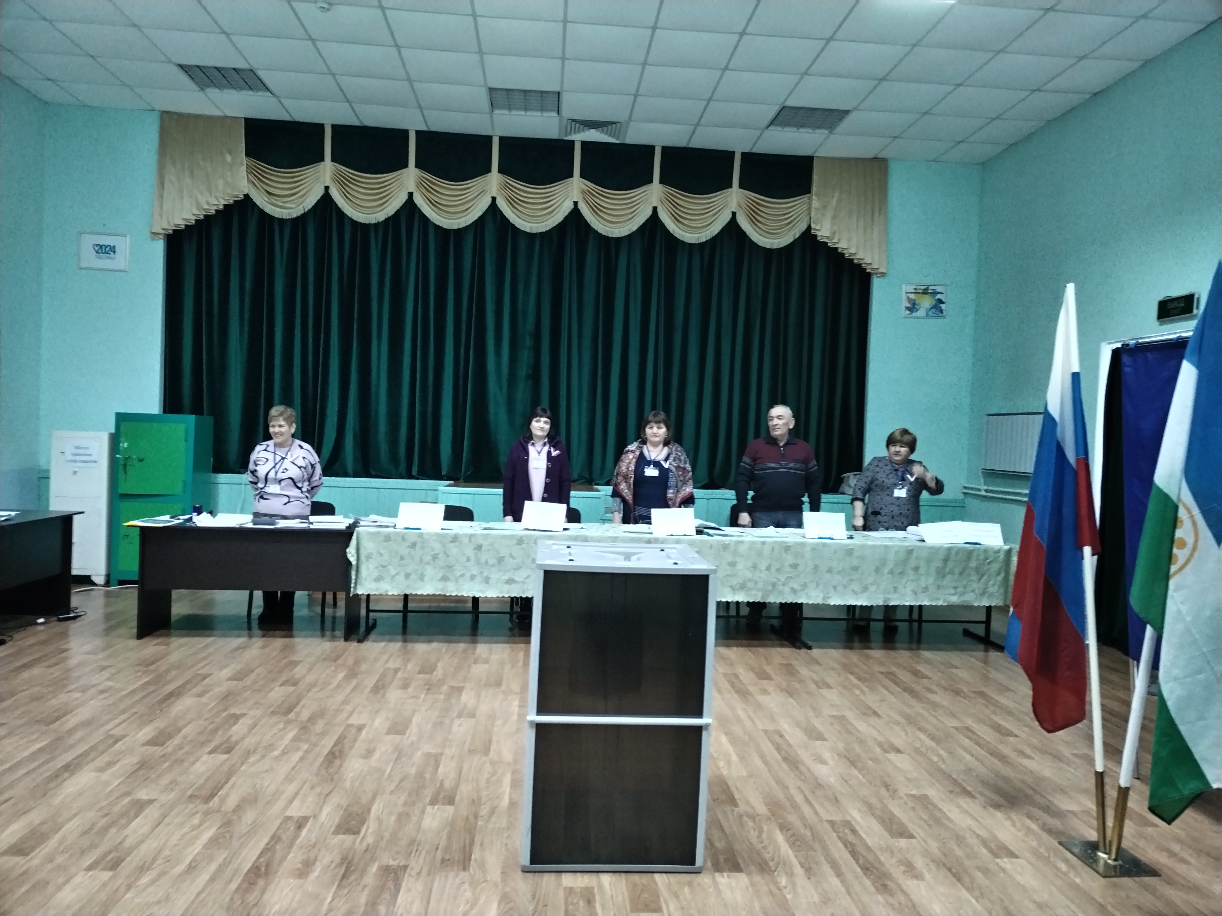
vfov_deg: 53.1
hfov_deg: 67.3
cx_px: 611
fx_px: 918
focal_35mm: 26
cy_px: 458
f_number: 1.8
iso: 859
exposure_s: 1/33.3
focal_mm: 4.75
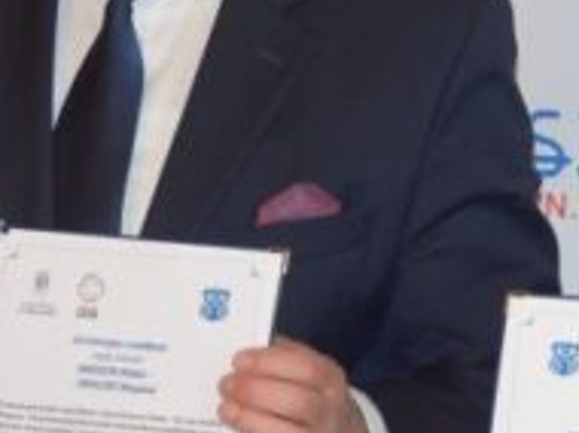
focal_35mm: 339
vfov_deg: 4.4
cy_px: 82
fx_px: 5663
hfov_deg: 5.8
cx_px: 561
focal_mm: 58
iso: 1400
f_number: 5
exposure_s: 1/60
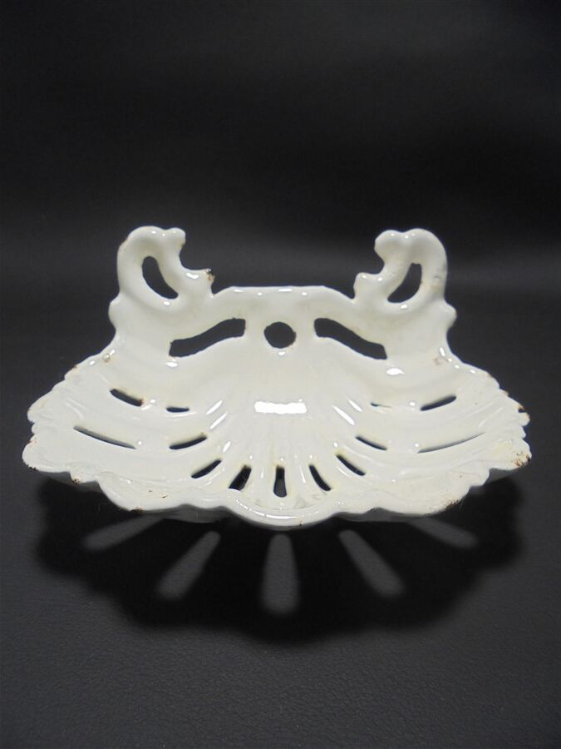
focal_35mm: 26
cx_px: 280
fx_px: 562
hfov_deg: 53.1
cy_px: 374
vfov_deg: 67.3
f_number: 3.5
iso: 100
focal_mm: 4.6
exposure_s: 1/60
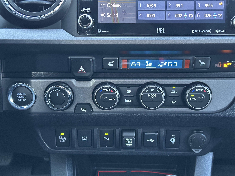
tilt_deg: -20.1
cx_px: 118
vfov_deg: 30.3
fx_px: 326
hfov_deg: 39.7
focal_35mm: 48
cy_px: 88
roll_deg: +2.0
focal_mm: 6.86
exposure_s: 1/36
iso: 500
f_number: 1.78
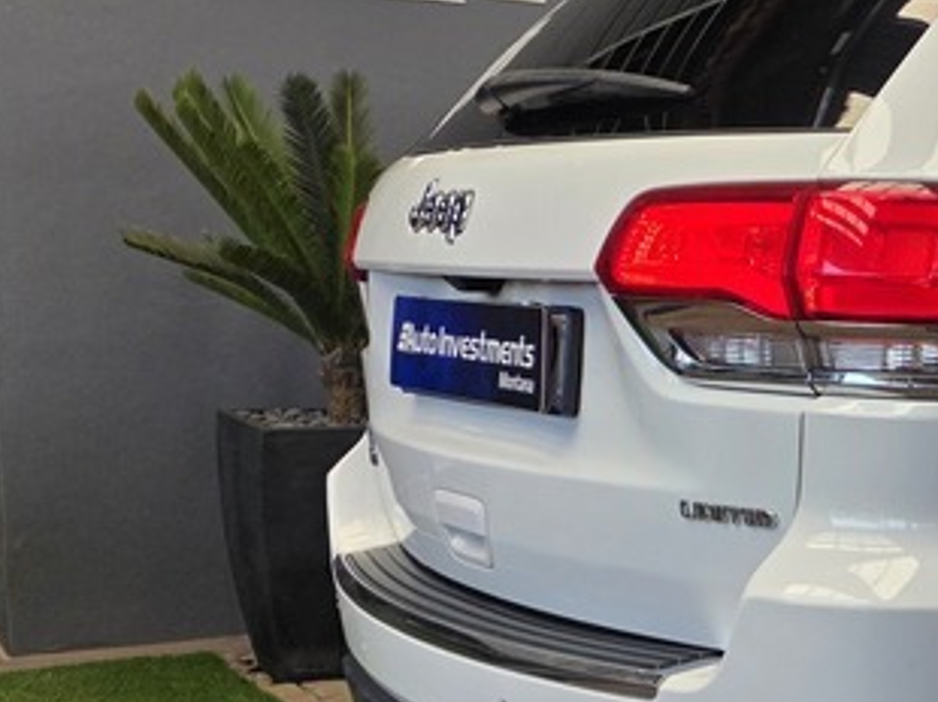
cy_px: 523
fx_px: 2058
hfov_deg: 22.0
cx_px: 1337
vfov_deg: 19.2
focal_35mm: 76
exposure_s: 1/359
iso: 25
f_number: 1.7
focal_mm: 6.25
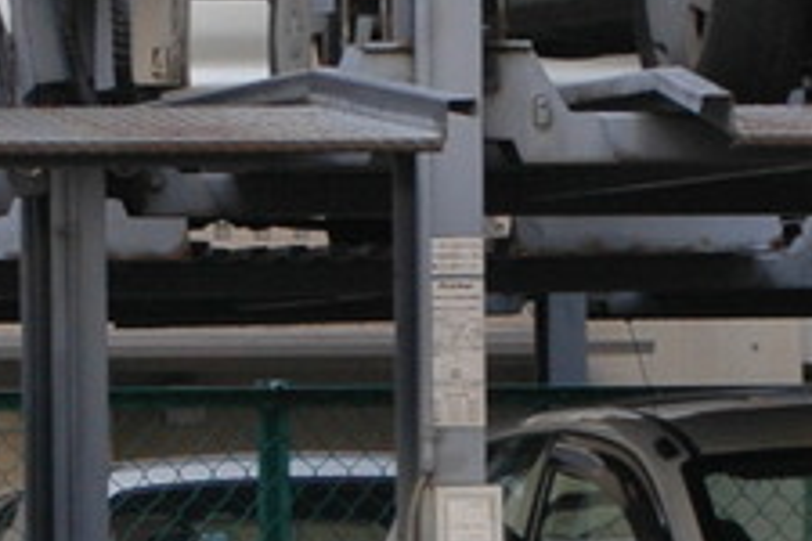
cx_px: 440
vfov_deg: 3.8
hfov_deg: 5.7
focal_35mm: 360
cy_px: 371
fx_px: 8112
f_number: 5
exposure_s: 1/100
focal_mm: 45
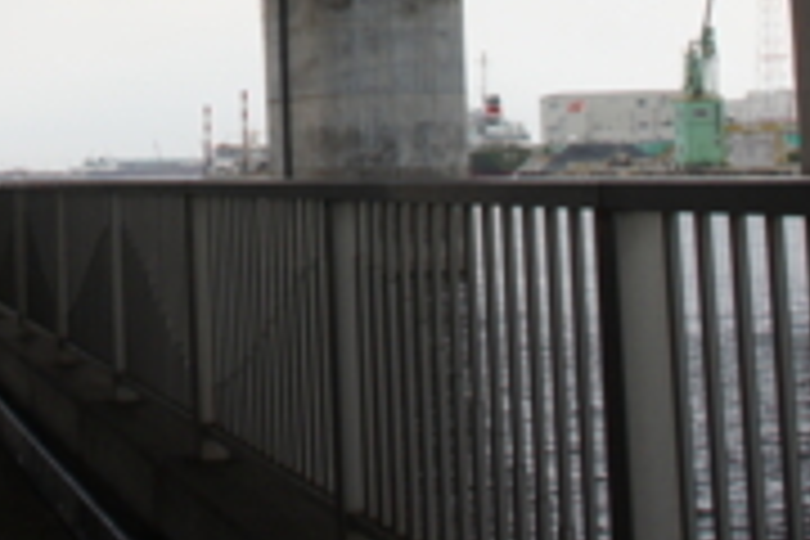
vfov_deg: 14.2
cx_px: 18
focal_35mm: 90
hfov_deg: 21.9
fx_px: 2025
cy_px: -272
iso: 200
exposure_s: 1/125
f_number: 10
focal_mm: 18
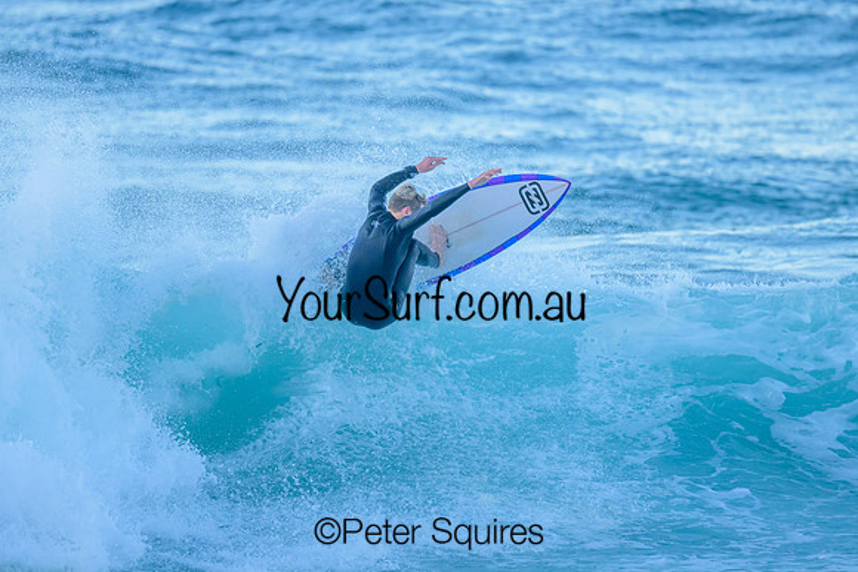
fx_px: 22710
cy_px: 231
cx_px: 387
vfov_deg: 1.4
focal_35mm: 953
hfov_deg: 2.2
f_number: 6.3
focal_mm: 800
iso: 1100
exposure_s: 1/1600
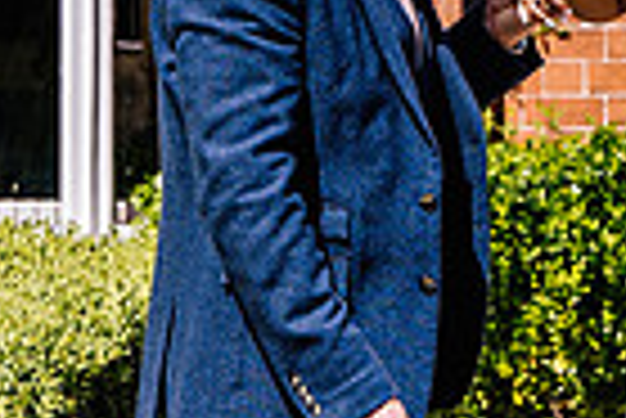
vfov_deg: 5.1
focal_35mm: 271
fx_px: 4717
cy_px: 249
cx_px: 806
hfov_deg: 7.5
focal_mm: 65
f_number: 5
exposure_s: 1/1250
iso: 160
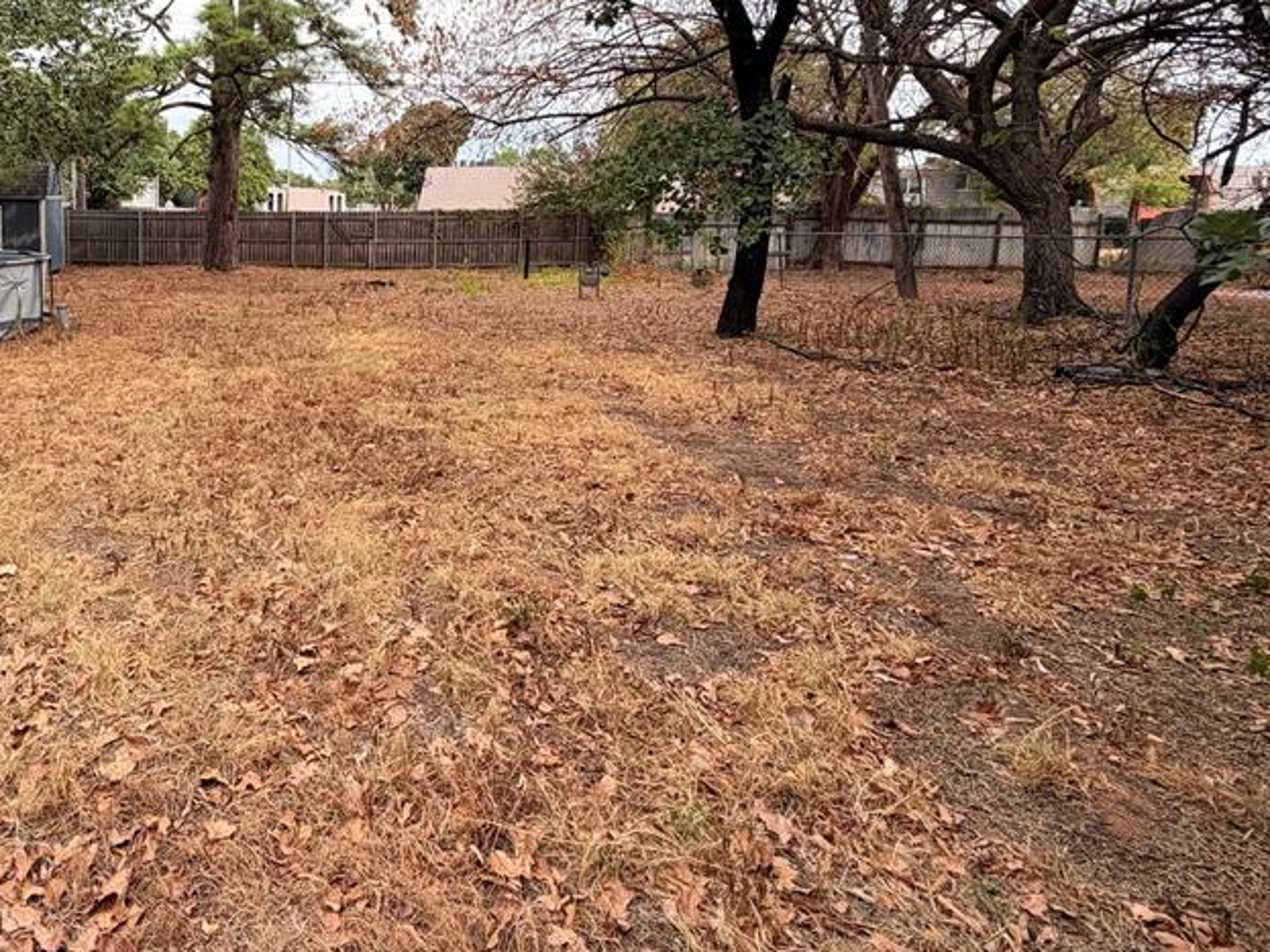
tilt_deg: -6.7
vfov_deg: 57.4
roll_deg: -0.9
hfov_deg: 68.4
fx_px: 844
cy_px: 310
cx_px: 296
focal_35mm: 23
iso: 64
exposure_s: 1/502
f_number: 2.2
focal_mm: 2.22
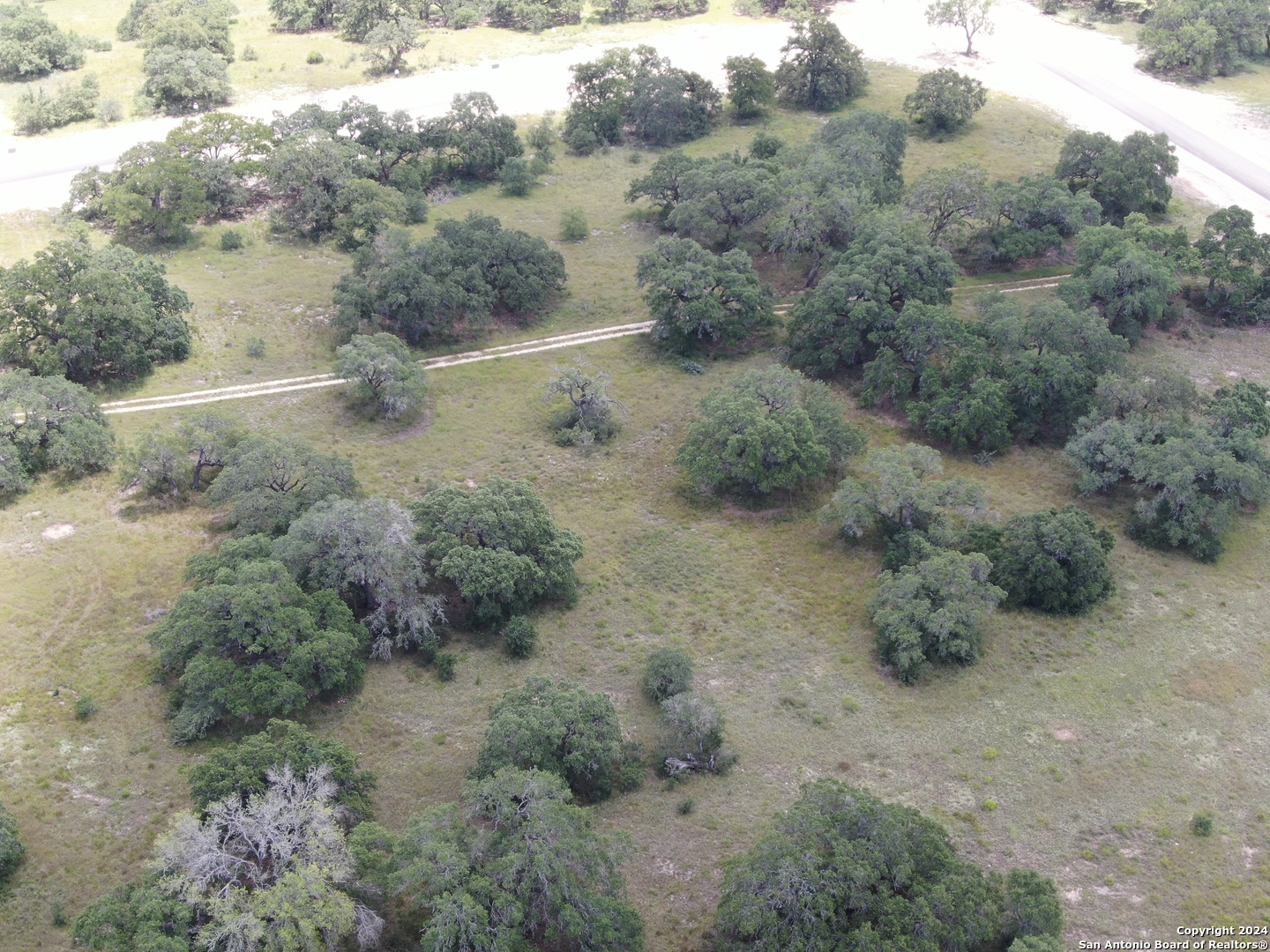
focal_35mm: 48
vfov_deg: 30.3
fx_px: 1761
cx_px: 635
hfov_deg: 39.7
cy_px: 476
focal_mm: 8.6
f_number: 3.8
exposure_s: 1/120
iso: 100
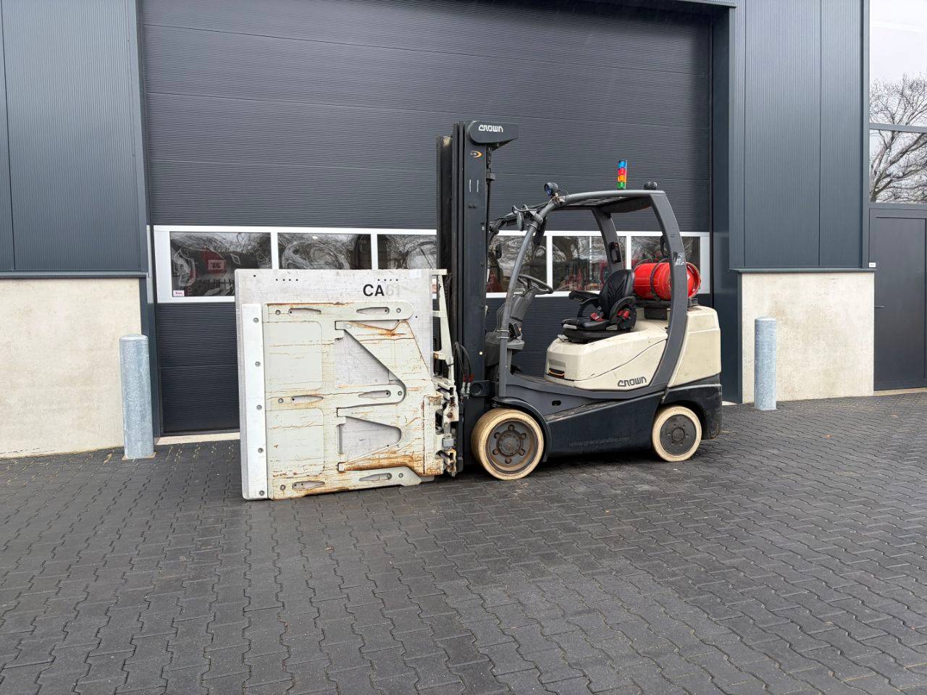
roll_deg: +1.4
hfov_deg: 67.3
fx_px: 696
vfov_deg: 53.1
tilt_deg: -3.4
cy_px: 348
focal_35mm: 26
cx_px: 464
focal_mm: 5.96
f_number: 1.6
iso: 50
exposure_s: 1/121
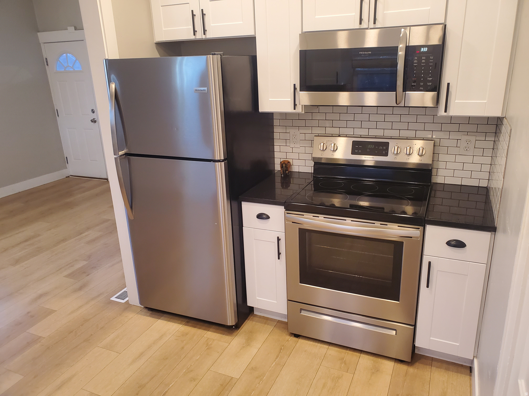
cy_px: 198
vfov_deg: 53.1
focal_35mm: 26
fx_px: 397
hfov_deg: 67.3
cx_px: 264
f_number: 2.4
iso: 200
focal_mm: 4.3
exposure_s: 1/40
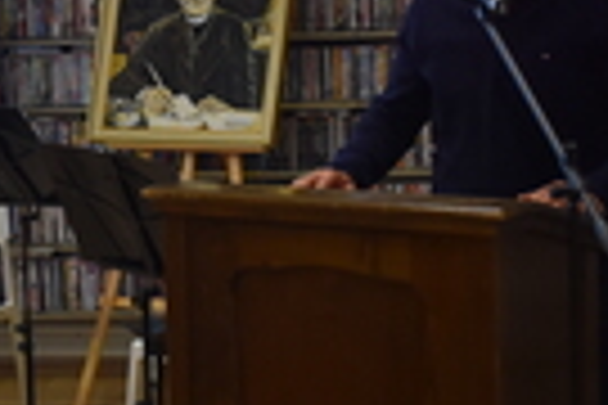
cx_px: 158
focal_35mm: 115
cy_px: 117
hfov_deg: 17.7
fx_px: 1936
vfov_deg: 11.9
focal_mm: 23
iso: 560
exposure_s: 1/60
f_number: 4
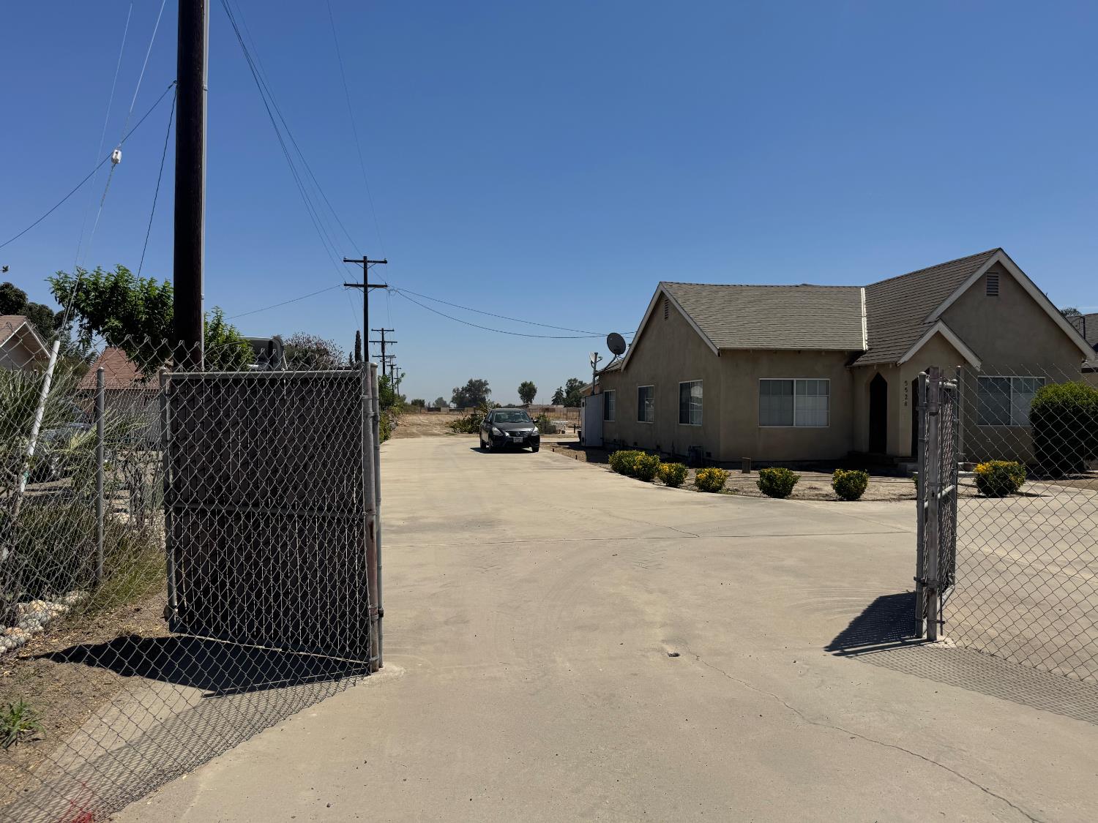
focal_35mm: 24
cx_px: 549
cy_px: 412
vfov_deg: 56.8
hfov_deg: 71.6
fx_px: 761
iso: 80
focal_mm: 6.76
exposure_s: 1/7937
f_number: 1.78
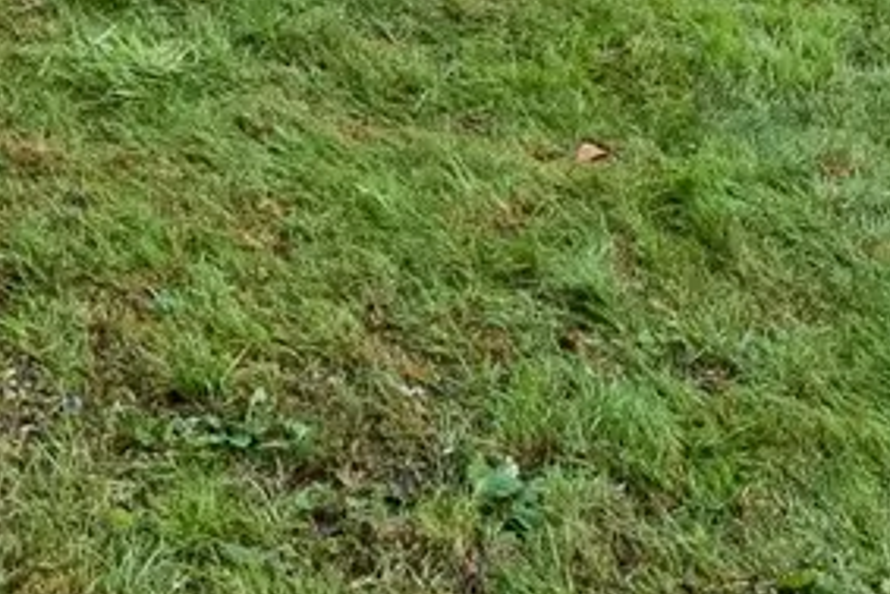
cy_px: -988
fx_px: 2226
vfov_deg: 11.5
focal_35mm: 90
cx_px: 300
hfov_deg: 22.5
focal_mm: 10
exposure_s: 1/80
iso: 250
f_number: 9
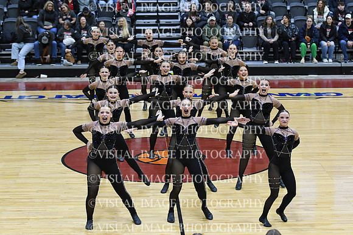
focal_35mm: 105
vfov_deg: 13.0
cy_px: 118
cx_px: 176
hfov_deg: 19.5
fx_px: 1030
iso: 3200
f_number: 2.8
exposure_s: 1/400
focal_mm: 70
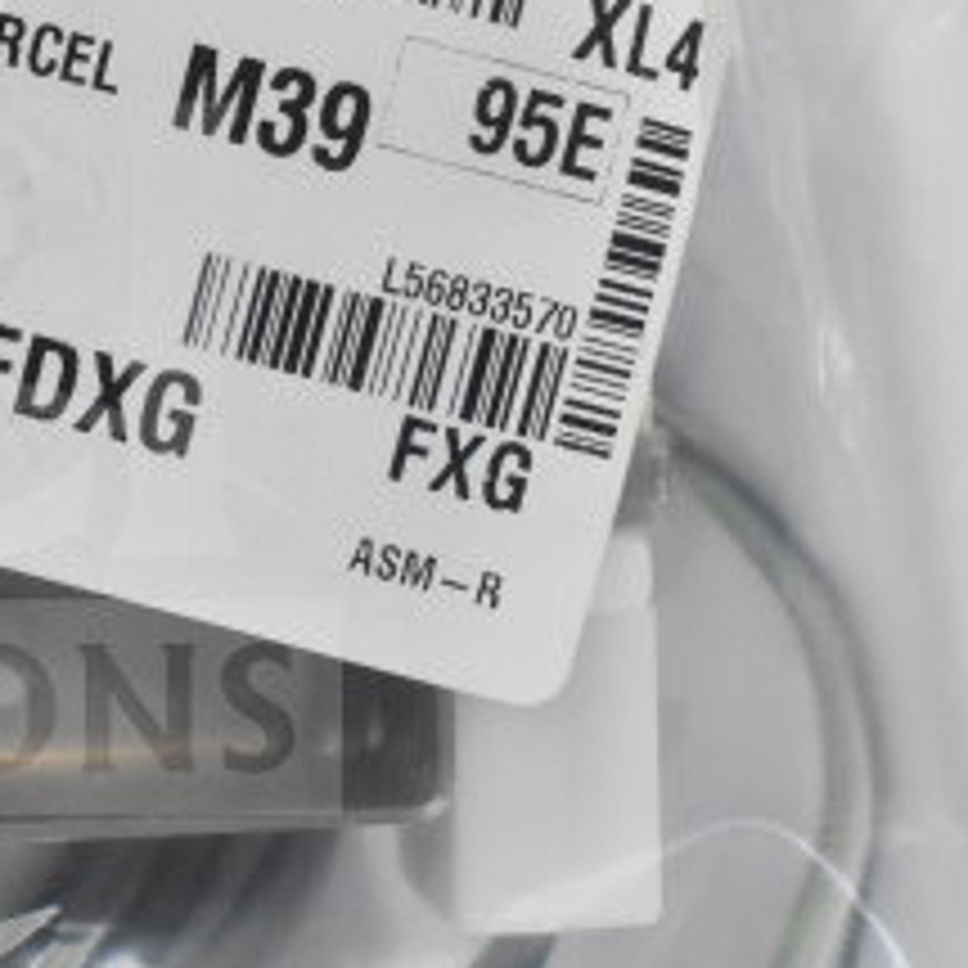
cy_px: 457
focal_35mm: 116
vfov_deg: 15.0
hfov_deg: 14.6
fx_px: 3670
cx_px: -167
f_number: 10
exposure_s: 1/400
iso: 6400
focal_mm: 32
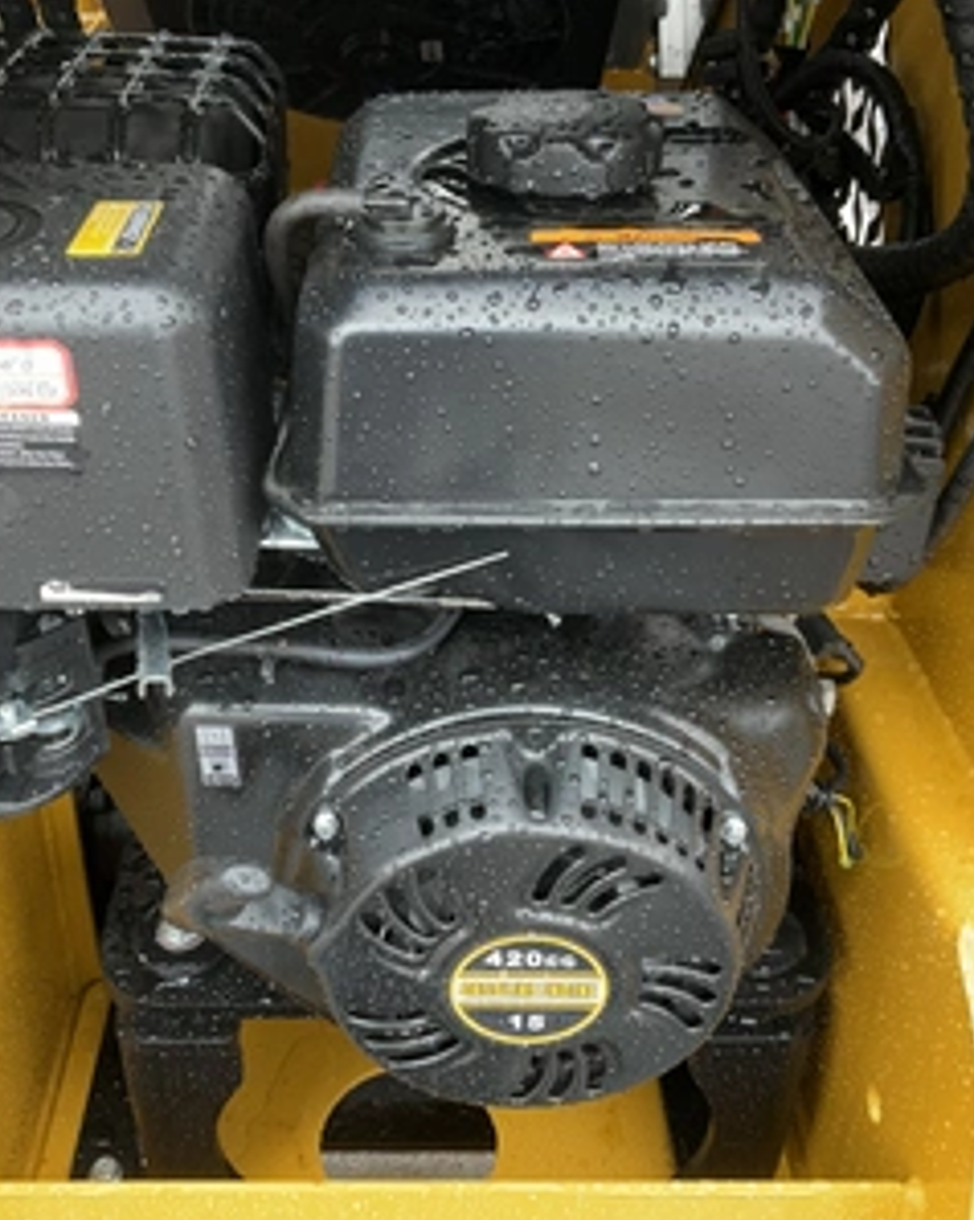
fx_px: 1371
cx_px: 430
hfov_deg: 39.1
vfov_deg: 48.0
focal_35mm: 38
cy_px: 610
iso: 80
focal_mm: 3
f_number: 1.8
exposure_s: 1/60
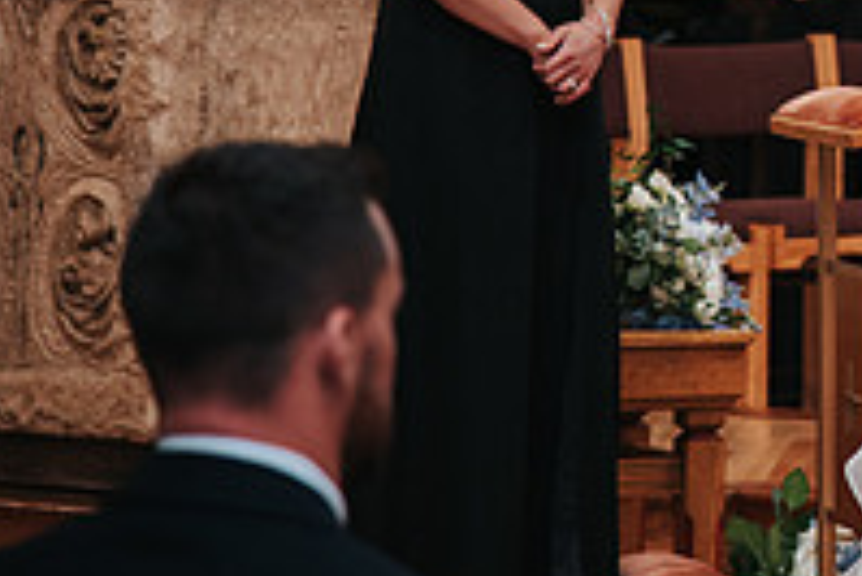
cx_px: 1230
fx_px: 7692
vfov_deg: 4.3
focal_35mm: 321
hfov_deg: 6.3
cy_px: -193
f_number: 4
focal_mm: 110
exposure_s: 1/200
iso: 1000
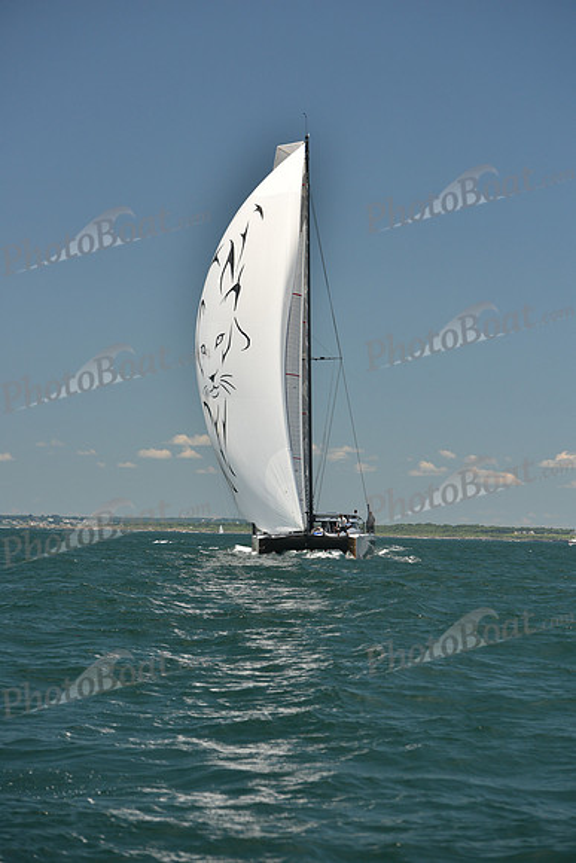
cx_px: 288
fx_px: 2278
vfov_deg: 21.5
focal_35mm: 95
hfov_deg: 14.4
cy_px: 432
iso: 320
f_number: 5
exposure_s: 1/1250
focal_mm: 95
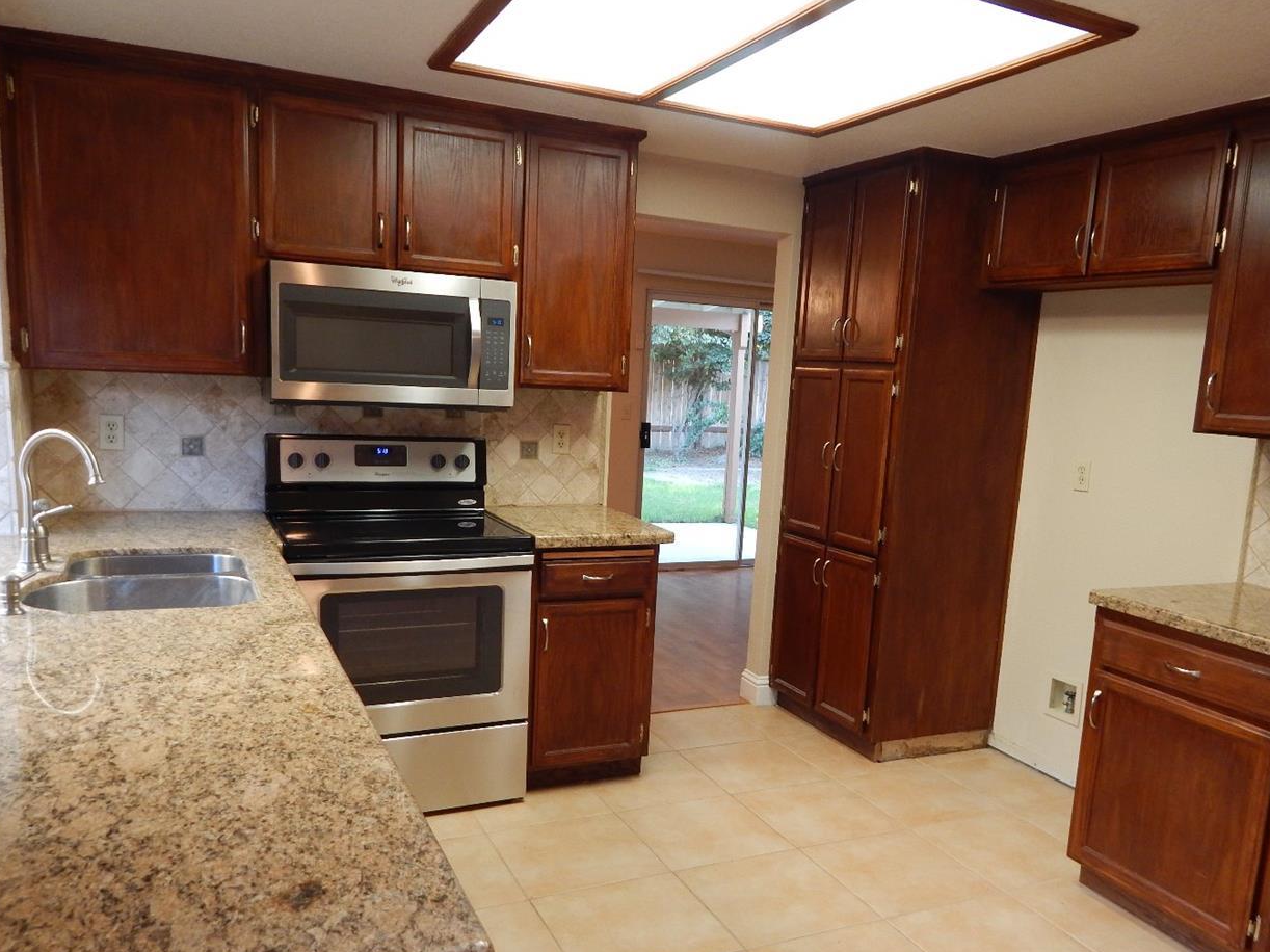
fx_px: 990
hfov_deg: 65.2
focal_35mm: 27
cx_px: 686
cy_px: 549
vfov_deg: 51.1
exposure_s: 1/30
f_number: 3
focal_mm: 4
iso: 220
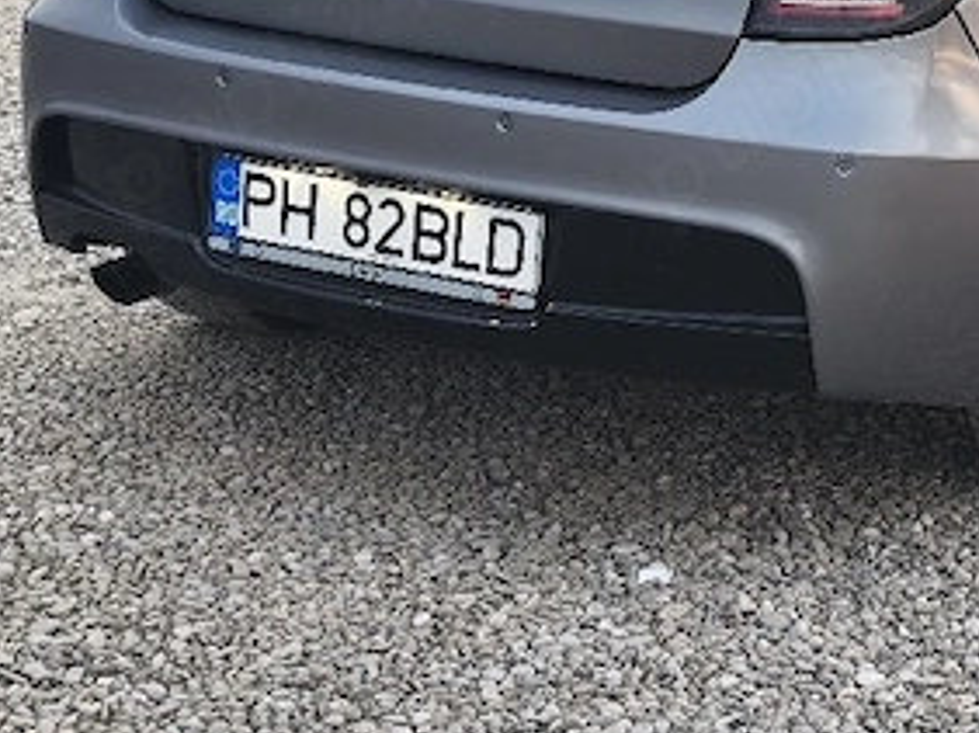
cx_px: 1003
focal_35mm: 98
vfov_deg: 14.9
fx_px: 2769
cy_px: 63
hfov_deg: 19.4
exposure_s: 1/101
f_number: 1.65
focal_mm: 6.18
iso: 250
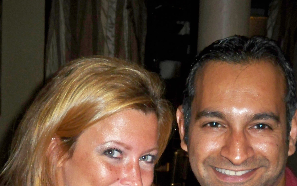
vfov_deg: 16.5
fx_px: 623
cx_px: 164
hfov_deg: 26.8
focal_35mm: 77
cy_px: 198
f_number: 3.1
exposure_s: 1/30
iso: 200
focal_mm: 6.3
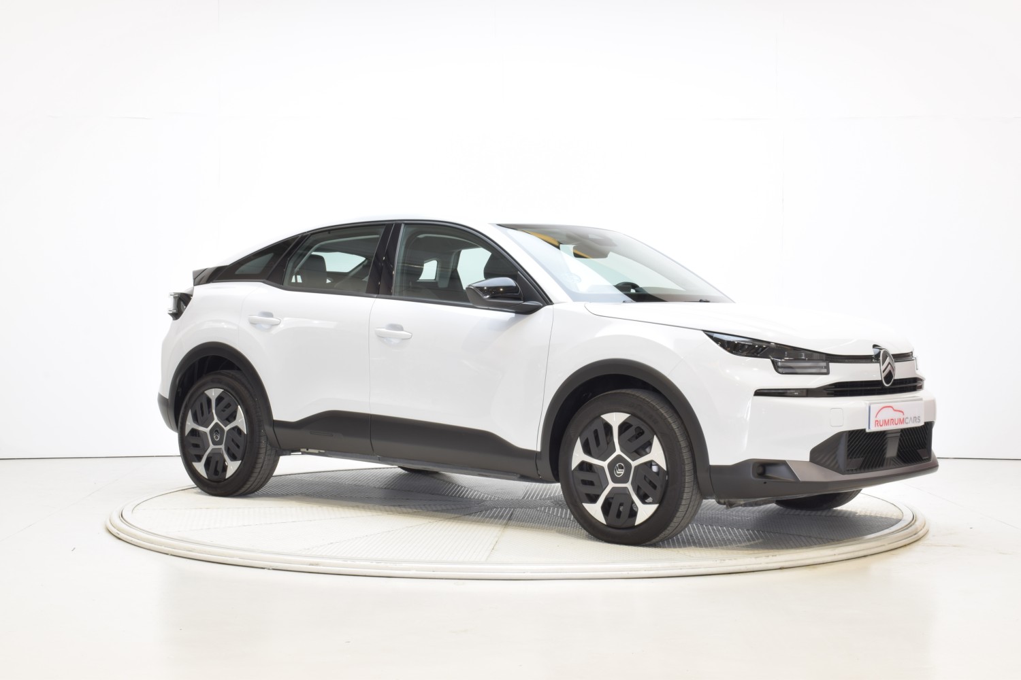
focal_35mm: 54
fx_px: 1531
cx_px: 510
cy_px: 340
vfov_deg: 25.1
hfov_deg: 36.9
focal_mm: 36
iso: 100
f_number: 22
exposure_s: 1.6
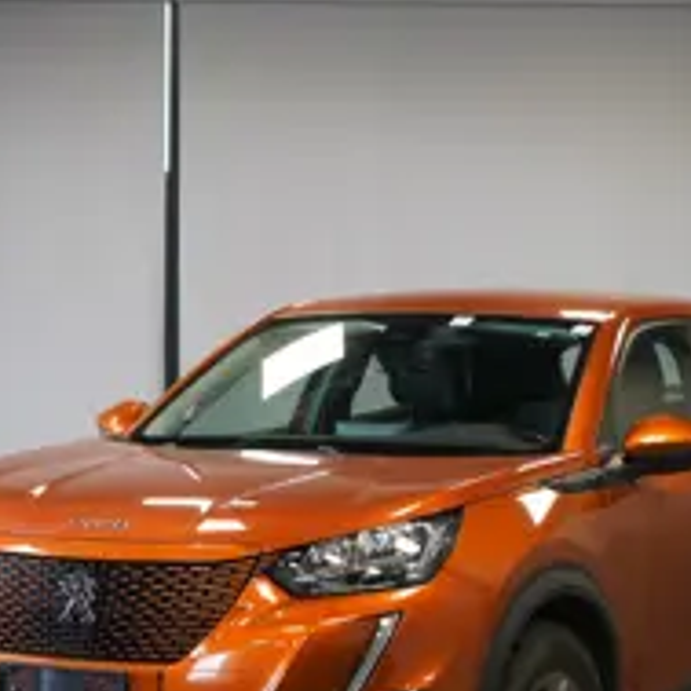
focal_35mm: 112
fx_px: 2529
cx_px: 464
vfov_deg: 15.5
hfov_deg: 15.5
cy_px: 464
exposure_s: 1/160
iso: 2000
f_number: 5
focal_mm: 52
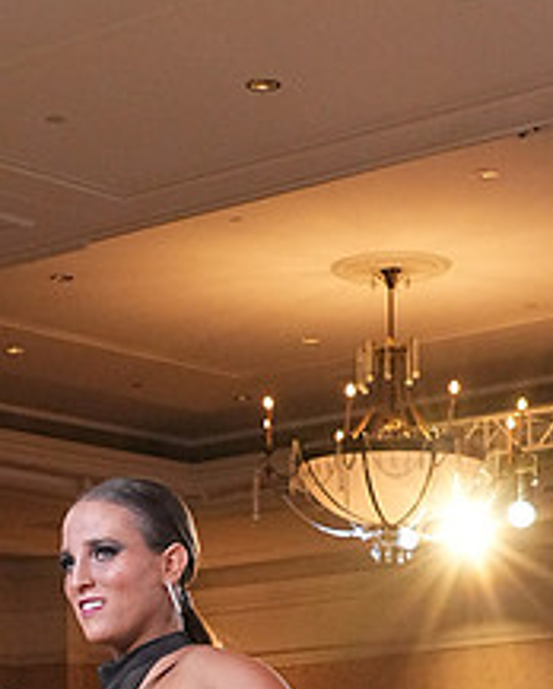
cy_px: 914
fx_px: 2615
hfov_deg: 12.0
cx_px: 56
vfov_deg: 14.4
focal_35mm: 128
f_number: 7.1
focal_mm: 34
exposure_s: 1/200
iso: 5000
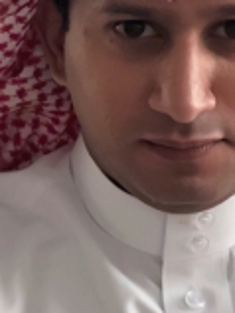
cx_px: 197
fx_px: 1950
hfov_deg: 6.9
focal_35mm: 216
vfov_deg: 9.1
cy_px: 214
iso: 320
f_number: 2.8
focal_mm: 6.6
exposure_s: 1/50
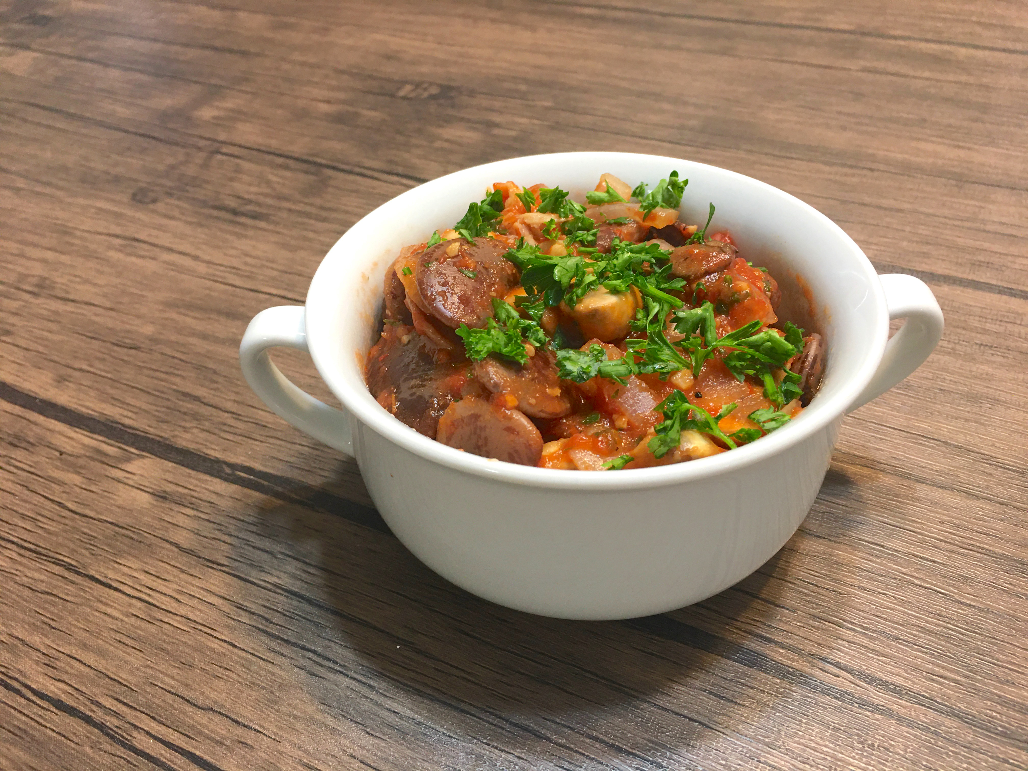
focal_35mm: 29
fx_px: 861
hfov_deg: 61.7
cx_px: 514
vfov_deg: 48.2
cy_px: 386
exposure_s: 1/15
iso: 32
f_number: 2.2
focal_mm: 4.2
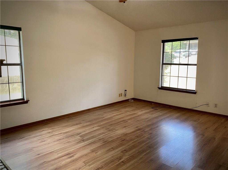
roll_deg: -0.1
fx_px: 171
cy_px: 85
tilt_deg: -8.0
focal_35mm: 26
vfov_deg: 53.0
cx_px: 114
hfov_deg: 67.3
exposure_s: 1/60
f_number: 1.8
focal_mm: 4.25
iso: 100
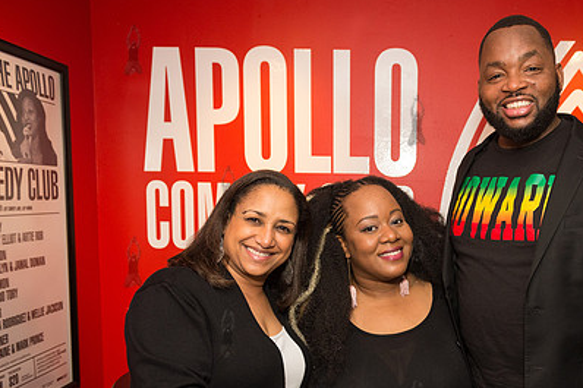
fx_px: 567
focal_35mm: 35
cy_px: 261
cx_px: 416
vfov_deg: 37.4
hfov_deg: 52.7
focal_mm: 24
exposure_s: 1/500
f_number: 4
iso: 2000
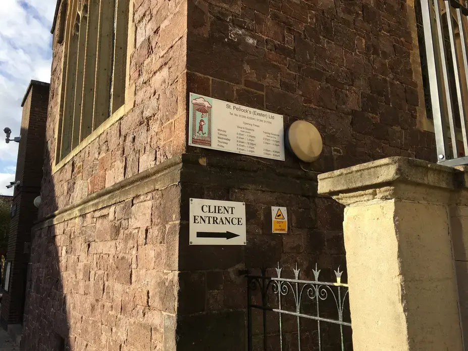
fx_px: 392
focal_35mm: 29
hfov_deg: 61.7
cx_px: 234
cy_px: 176
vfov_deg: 48.2
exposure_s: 1/974
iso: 25
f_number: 2.2
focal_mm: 4.15
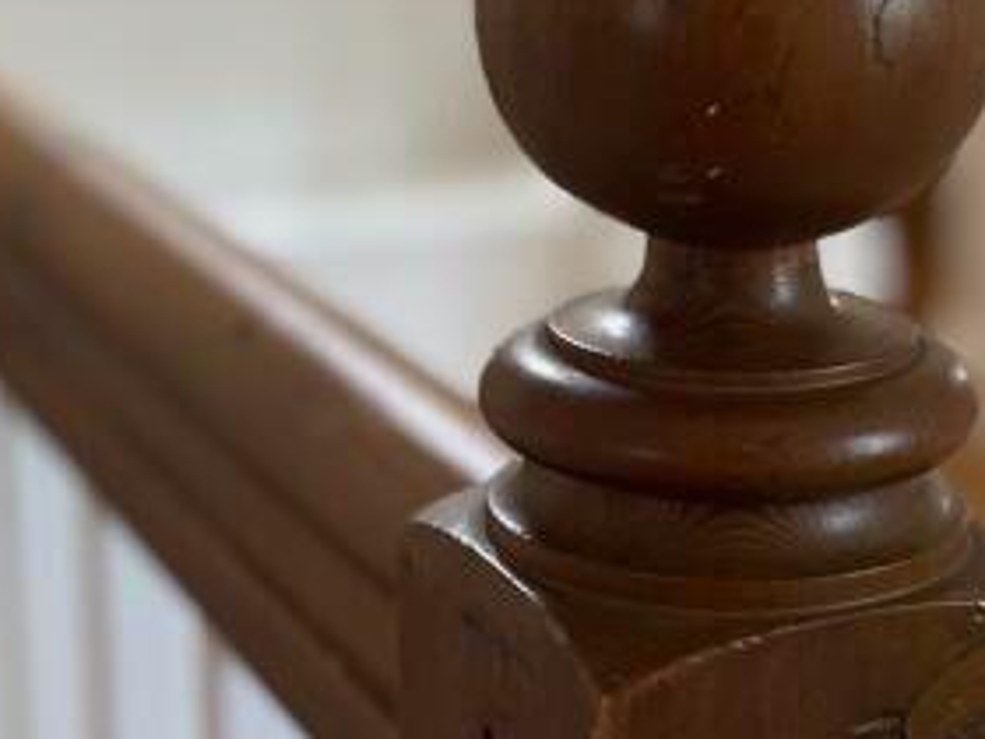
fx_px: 2703
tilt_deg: -16.0
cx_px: 573
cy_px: 352
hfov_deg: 20.6
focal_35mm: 95
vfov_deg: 15.6
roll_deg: +0.2
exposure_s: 1/100
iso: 100
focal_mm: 5.1
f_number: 1.6
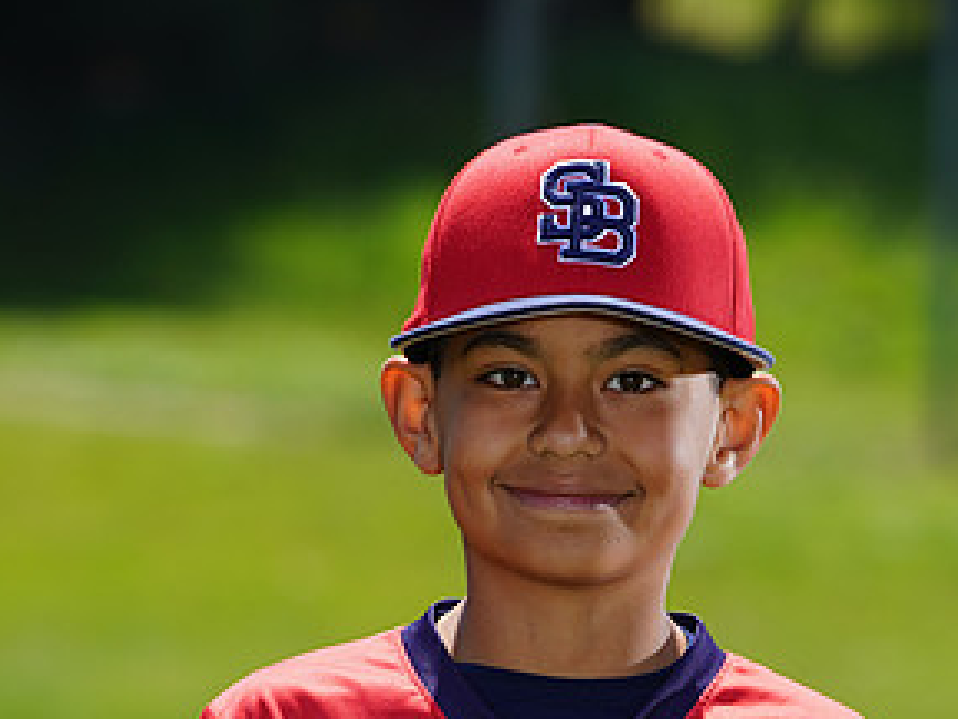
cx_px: 472
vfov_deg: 3.4
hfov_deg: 4.6
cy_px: 789
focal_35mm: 432
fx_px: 11961
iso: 100
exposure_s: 1/250
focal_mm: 224
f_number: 7.1
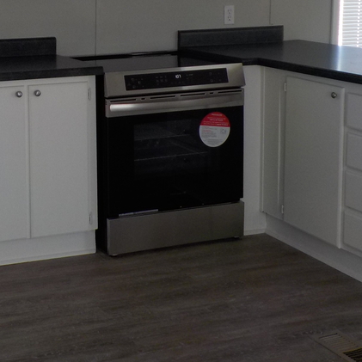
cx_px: 9
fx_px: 745
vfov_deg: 26.5
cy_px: 47
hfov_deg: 26.0
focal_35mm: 63
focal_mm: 4.1
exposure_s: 1/100
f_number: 3.3
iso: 125
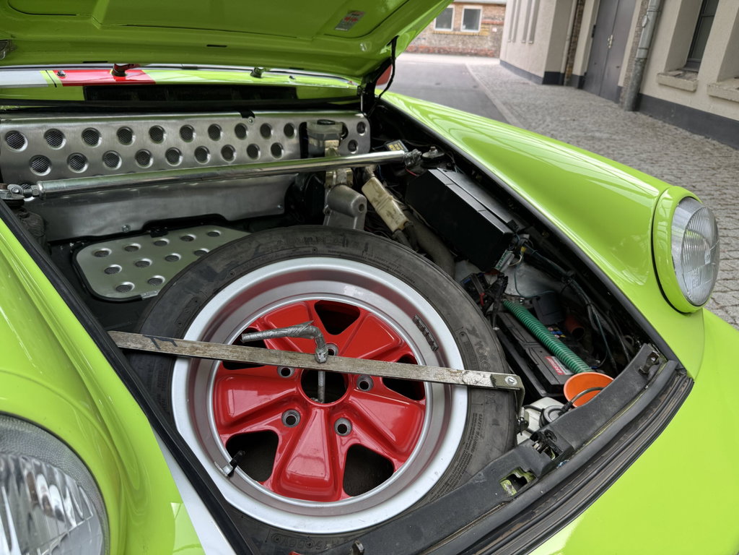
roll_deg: -2.6
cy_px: 278
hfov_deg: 71.6
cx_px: 370
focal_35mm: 24
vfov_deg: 56.8
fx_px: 512
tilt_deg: -24.4
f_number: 1.78
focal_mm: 6.76
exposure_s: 1/209
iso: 64
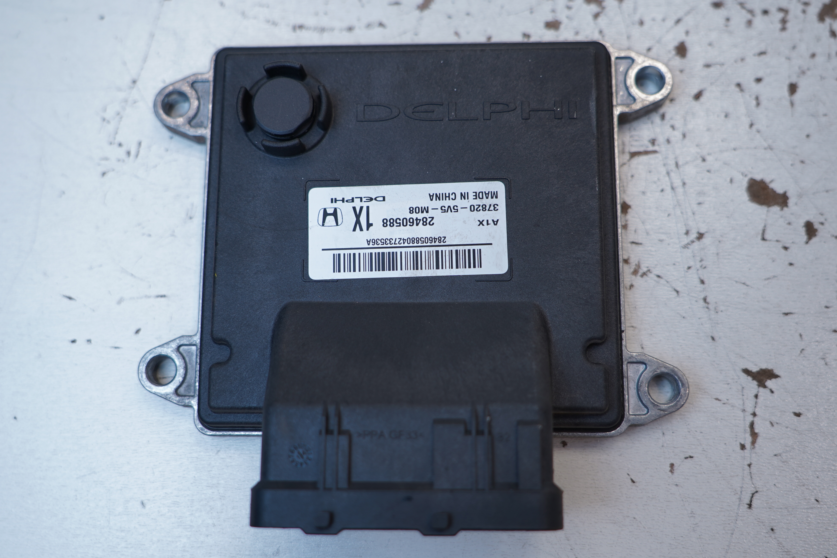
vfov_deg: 34.2
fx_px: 907
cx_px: 418
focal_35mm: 39
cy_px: 279
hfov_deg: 49.6
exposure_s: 1/100
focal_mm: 26
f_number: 2.8
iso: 100
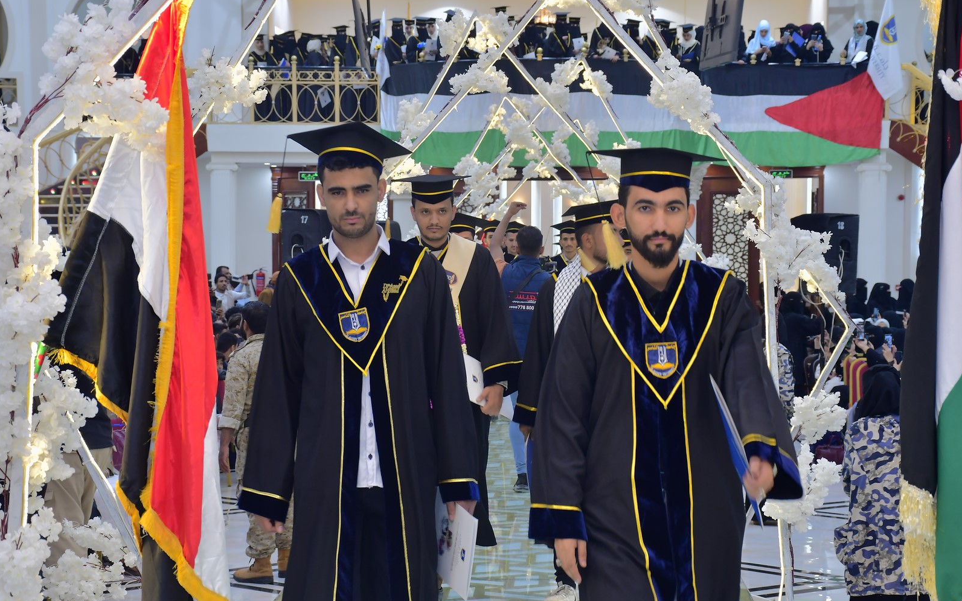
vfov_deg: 15.2
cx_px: 481
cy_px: 307
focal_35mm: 86
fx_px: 2255
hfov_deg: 24.1
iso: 640
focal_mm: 56
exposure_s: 1/60
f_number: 5
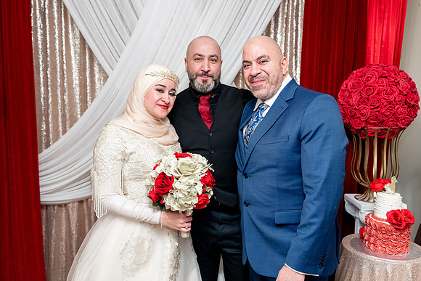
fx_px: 378
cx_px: 210
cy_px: 140
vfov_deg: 40.8
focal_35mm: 32
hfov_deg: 58.3
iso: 2000
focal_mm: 30
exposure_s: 1/160
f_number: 2.8
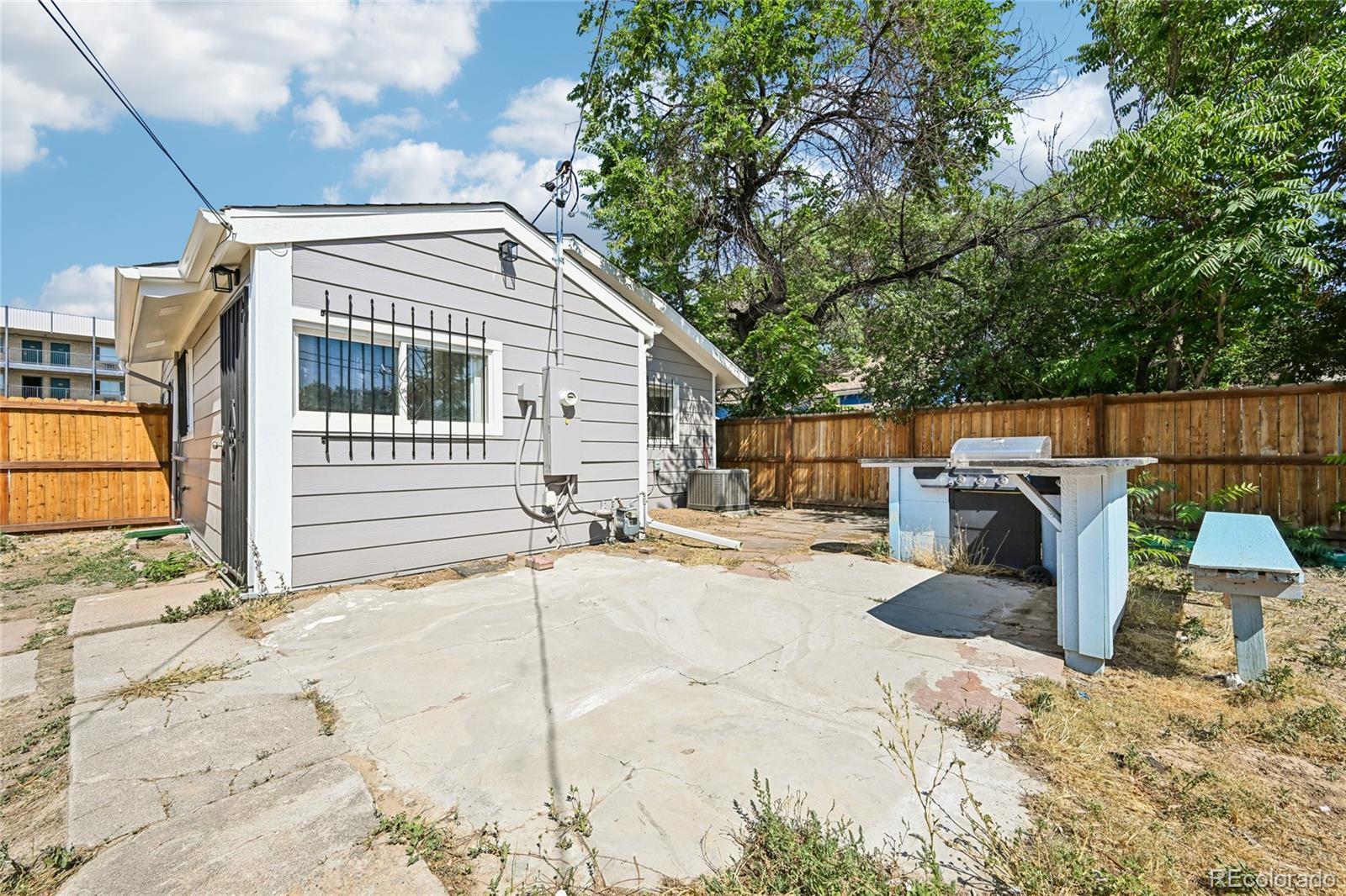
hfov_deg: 104.3
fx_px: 523
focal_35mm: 14
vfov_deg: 81.2
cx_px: 673
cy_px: 448
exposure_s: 1/100
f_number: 10
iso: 64
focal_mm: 14
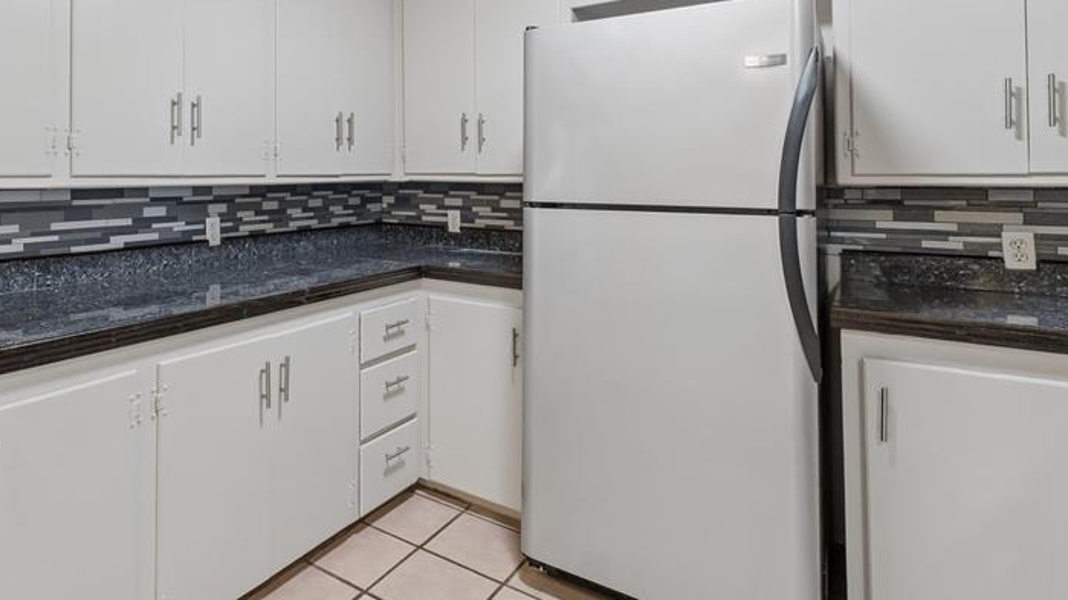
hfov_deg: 75.5
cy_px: 180
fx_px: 651
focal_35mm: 23
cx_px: 332
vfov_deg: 48.3
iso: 200
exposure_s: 1/15
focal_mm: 10
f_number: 8
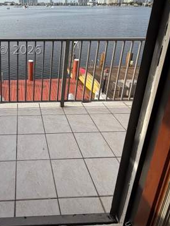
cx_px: 27
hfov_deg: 50.5
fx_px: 164
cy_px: 50
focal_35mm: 25
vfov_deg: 64.1
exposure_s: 1/770
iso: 20
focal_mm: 2.22
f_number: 2.2
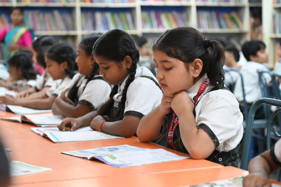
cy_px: 94
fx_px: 702
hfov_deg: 22.6
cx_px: 140
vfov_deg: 15.2
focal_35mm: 90
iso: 3200
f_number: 4
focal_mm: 90
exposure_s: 1/100
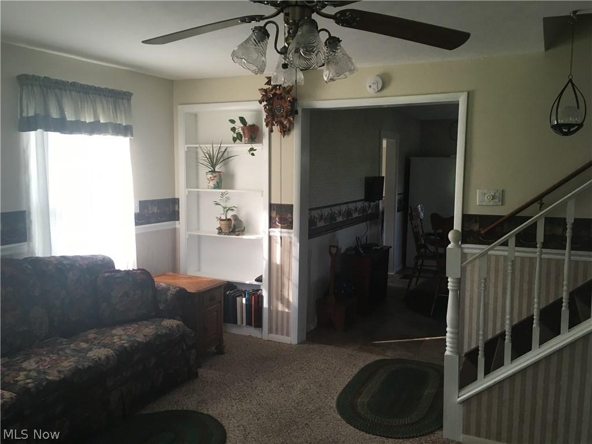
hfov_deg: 61.7
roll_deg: +0.2
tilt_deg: -6.2
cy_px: 222
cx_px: 296
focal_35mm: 29
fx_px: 496
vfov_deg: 48.2
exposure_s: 1/30
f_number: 2.2
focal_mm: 4.15
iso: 25
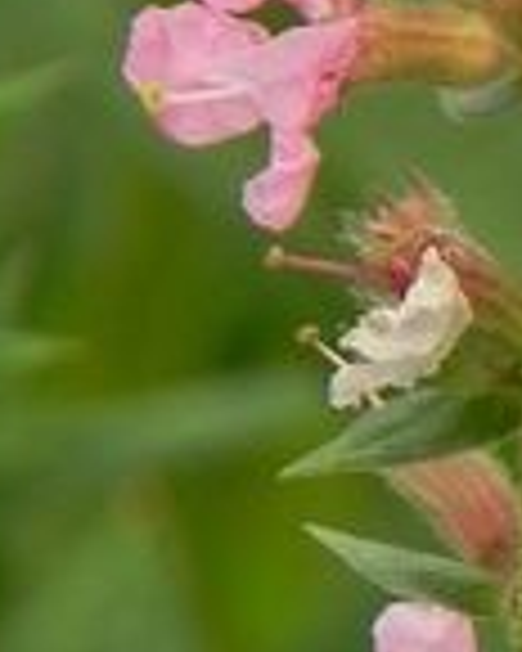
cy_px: 441
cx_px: 590
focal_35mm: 2586
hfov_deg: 0.6
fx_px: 49939
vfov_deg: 0.7
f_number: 5
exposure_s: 1/320
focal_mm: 85.6
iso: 160
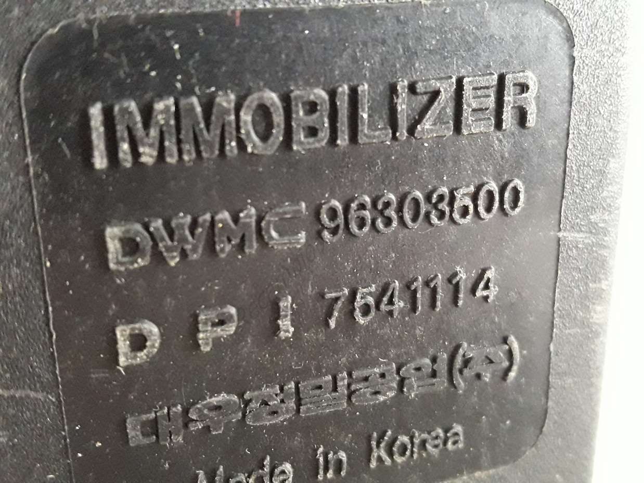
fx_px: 521
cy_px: 242
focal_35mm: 28
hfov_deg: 63.5
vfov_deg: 49.7
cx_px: 322
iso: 800
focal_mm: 3.7
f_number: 1.9
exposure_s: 1/17
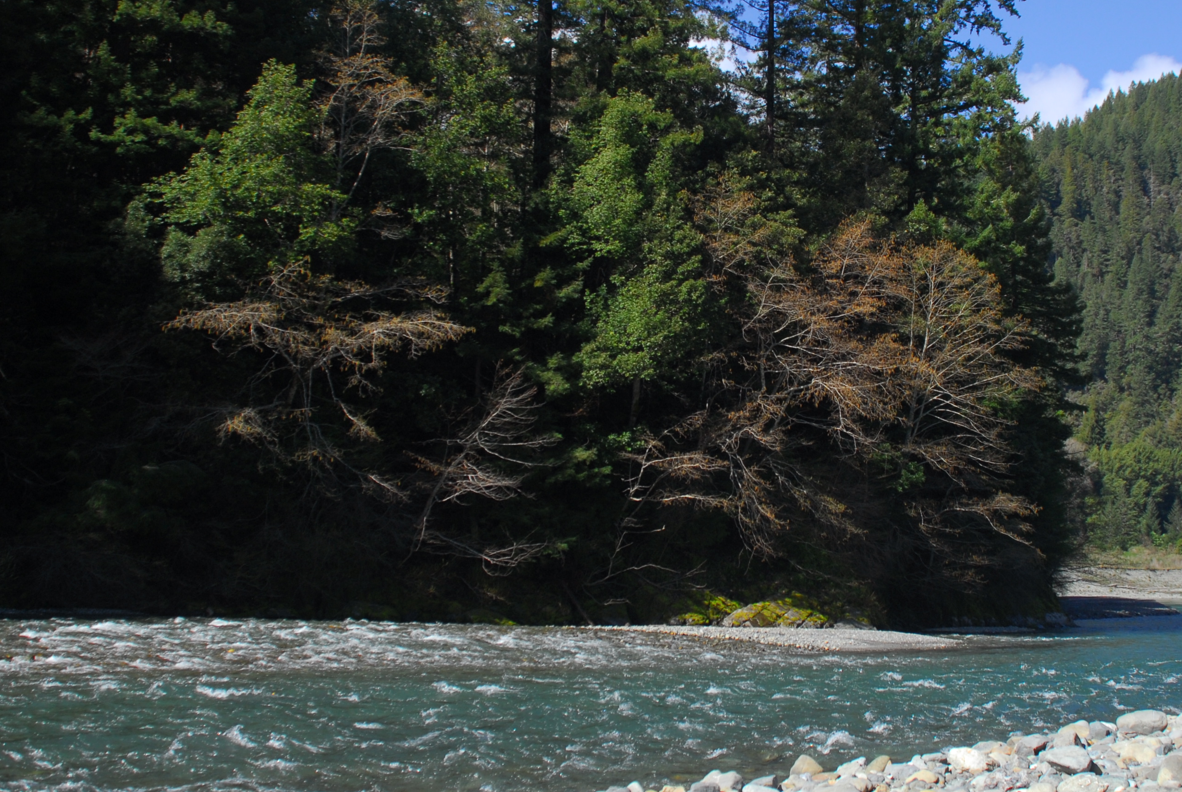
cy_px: 332
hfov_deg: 39.4
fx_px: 1644
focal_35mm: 50
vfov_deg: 27.0
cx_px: 715
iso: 160
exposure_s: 1/1000
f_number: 3.8
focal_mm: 22
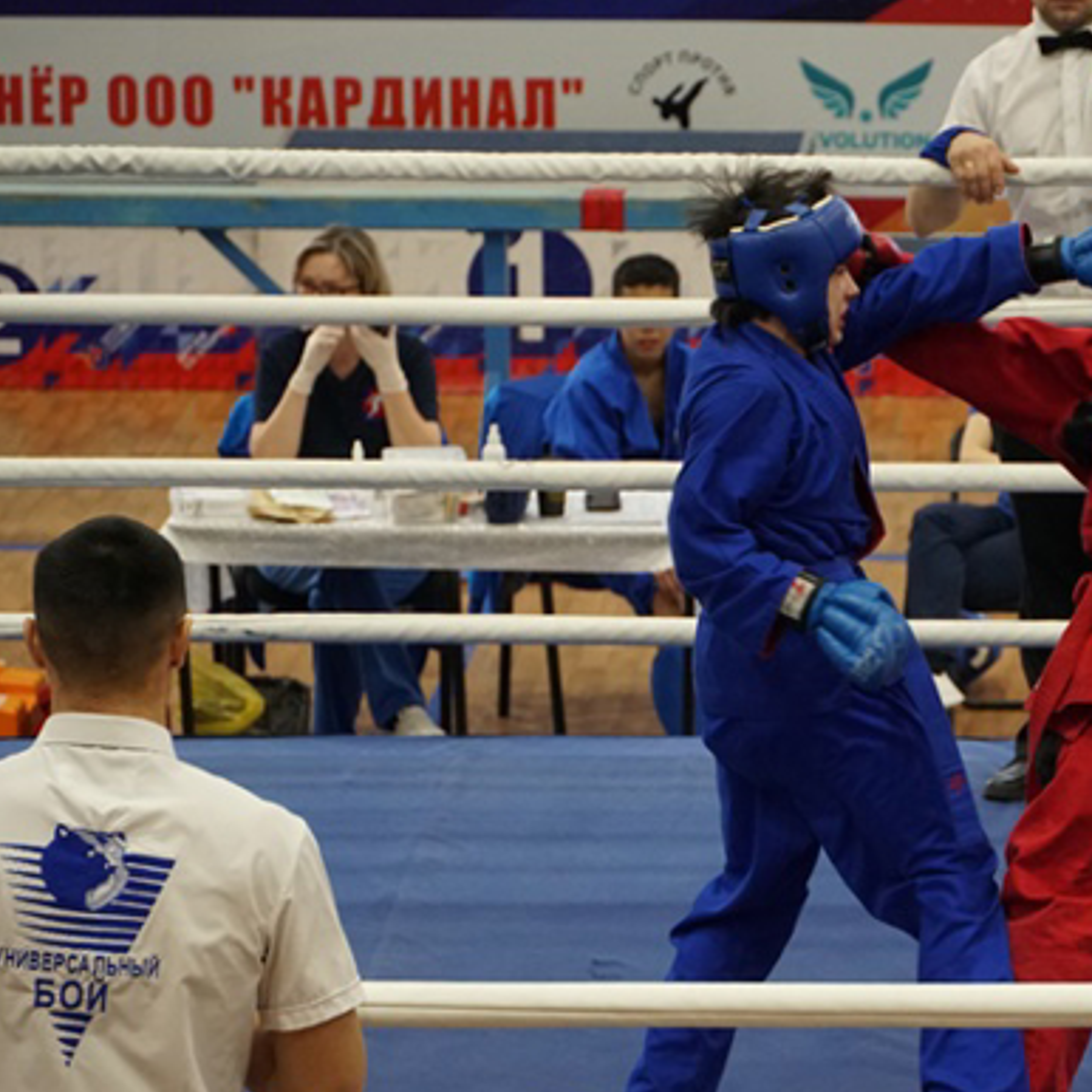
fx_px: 9273
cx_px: 951
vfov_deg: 6.7
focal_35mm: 260
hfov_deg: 6.7
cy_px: 679
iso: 2500
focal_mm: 105
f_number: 5.6
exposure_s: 1/200
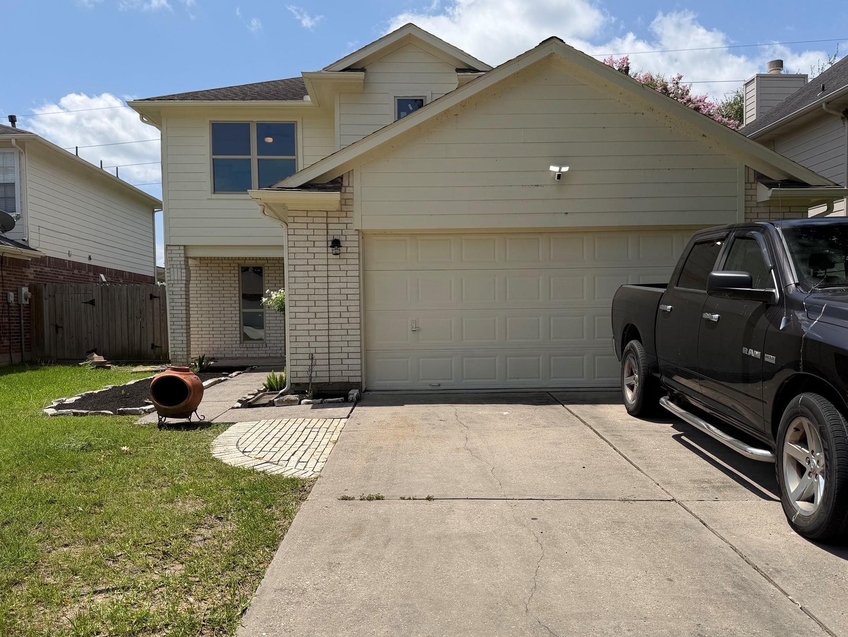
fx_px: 686
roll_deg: +0.5
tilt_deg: -1.2
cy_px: 340
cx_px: 419
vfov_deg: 49.7
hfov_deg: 63.4
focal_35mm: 28
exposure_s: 1/6173
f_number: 1.78
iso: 80
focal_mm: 6.76
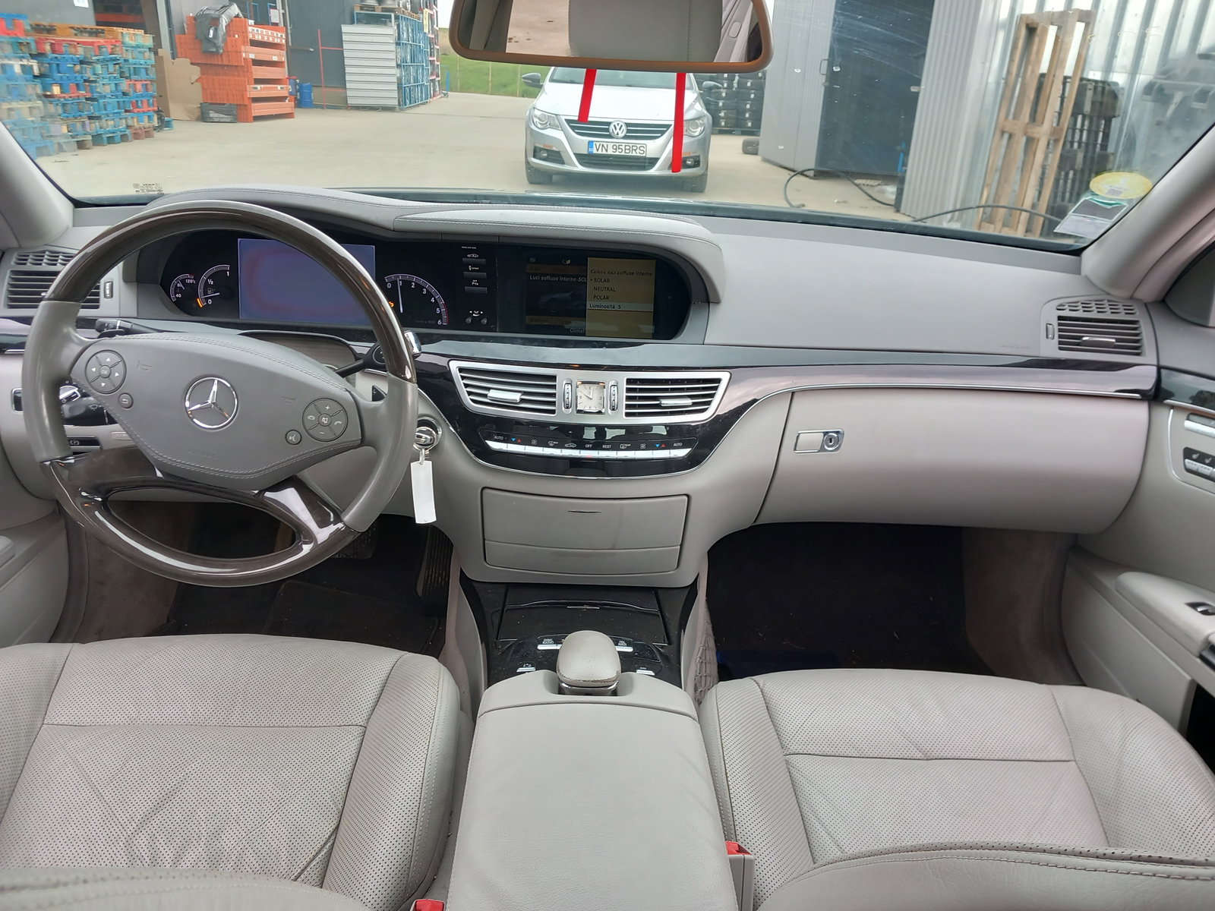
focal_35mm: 27
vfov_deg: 51.4
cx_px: 608
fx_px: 948
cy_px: 456
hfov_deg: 65.3
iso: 50
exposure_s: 1/60
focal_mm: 4
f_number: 1.8
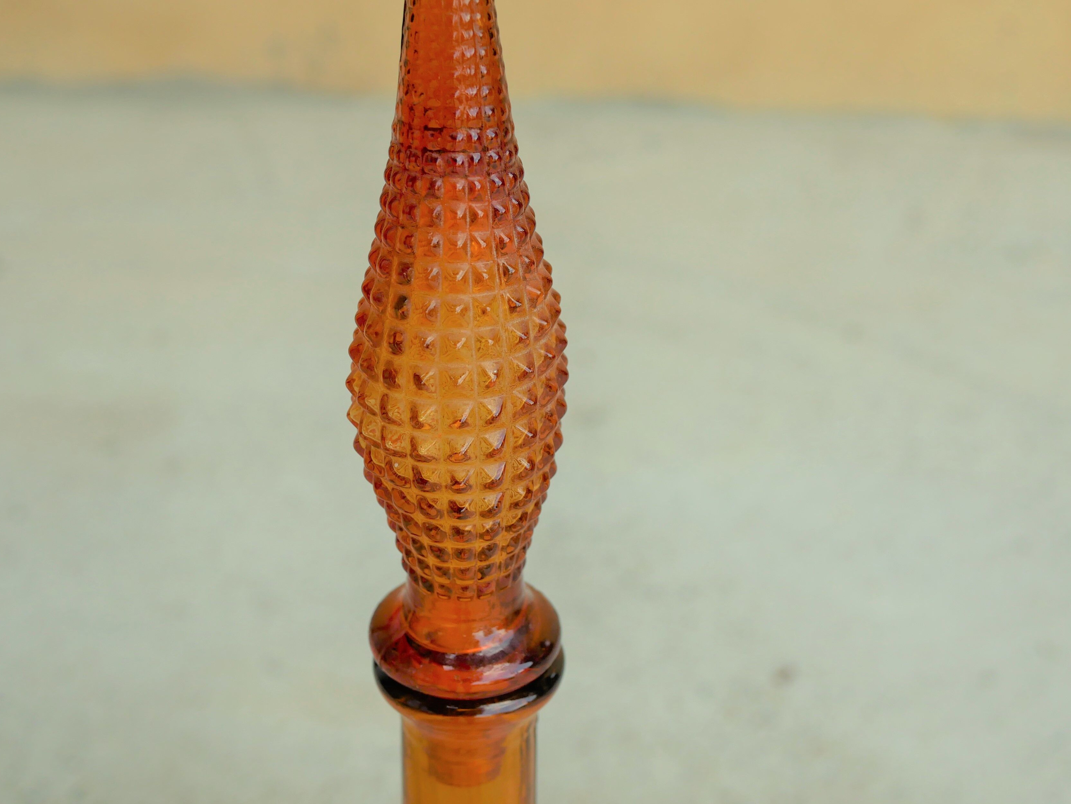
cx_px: 603
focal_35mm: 55
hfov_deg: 34.9
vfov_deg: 26.5
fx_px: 1702
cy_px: 301
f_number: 3.2
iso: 200
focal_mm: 20
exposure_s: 1/400
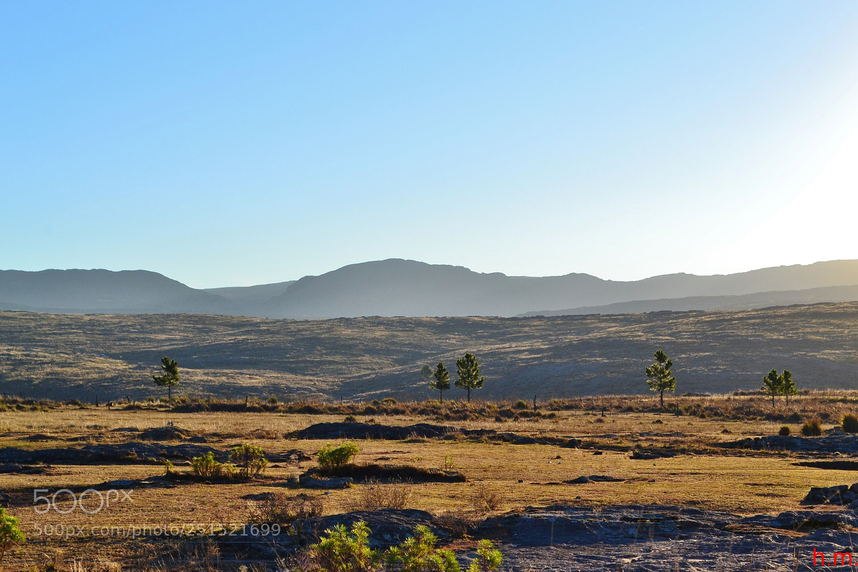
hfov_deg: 26.0
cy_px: 286
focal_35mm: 78
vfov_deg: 17.5
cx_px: 429
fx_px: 1858
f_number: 10
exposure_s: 1/320
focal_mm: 52
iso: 400
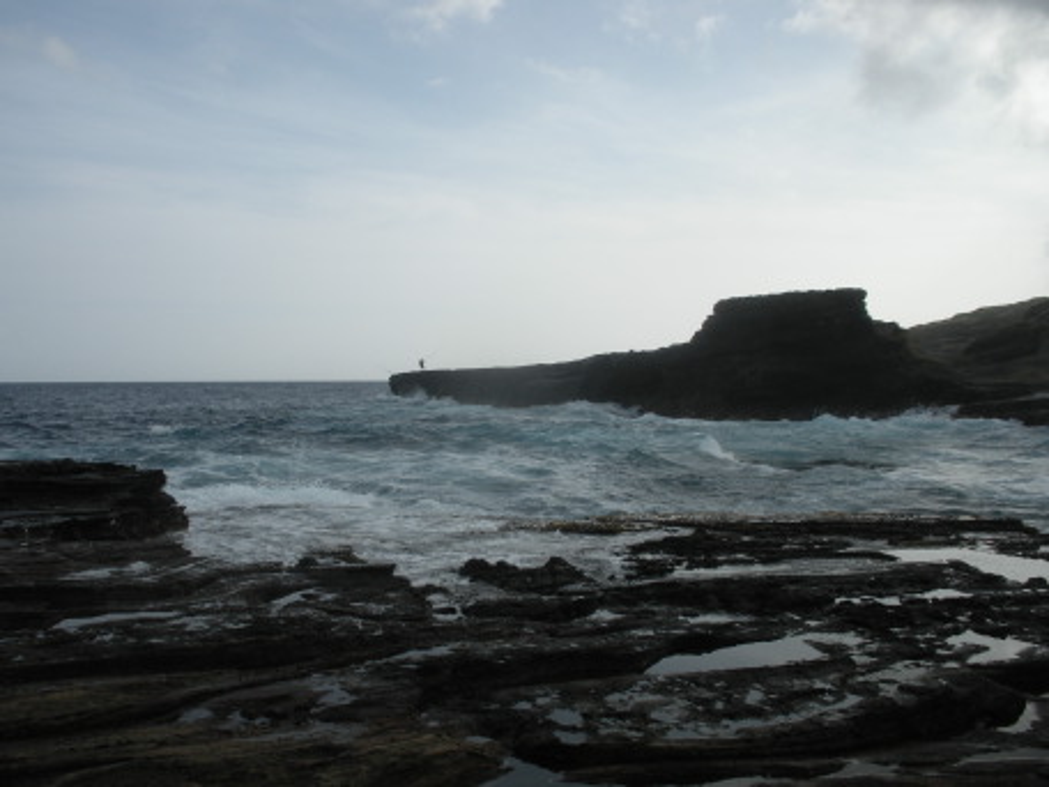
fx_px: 1091
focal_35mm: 36
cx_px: 524
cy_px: 394
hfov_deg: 51.4
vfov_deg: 39.7
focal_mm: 6.3
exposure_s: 1/511
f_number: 5.6
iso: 88
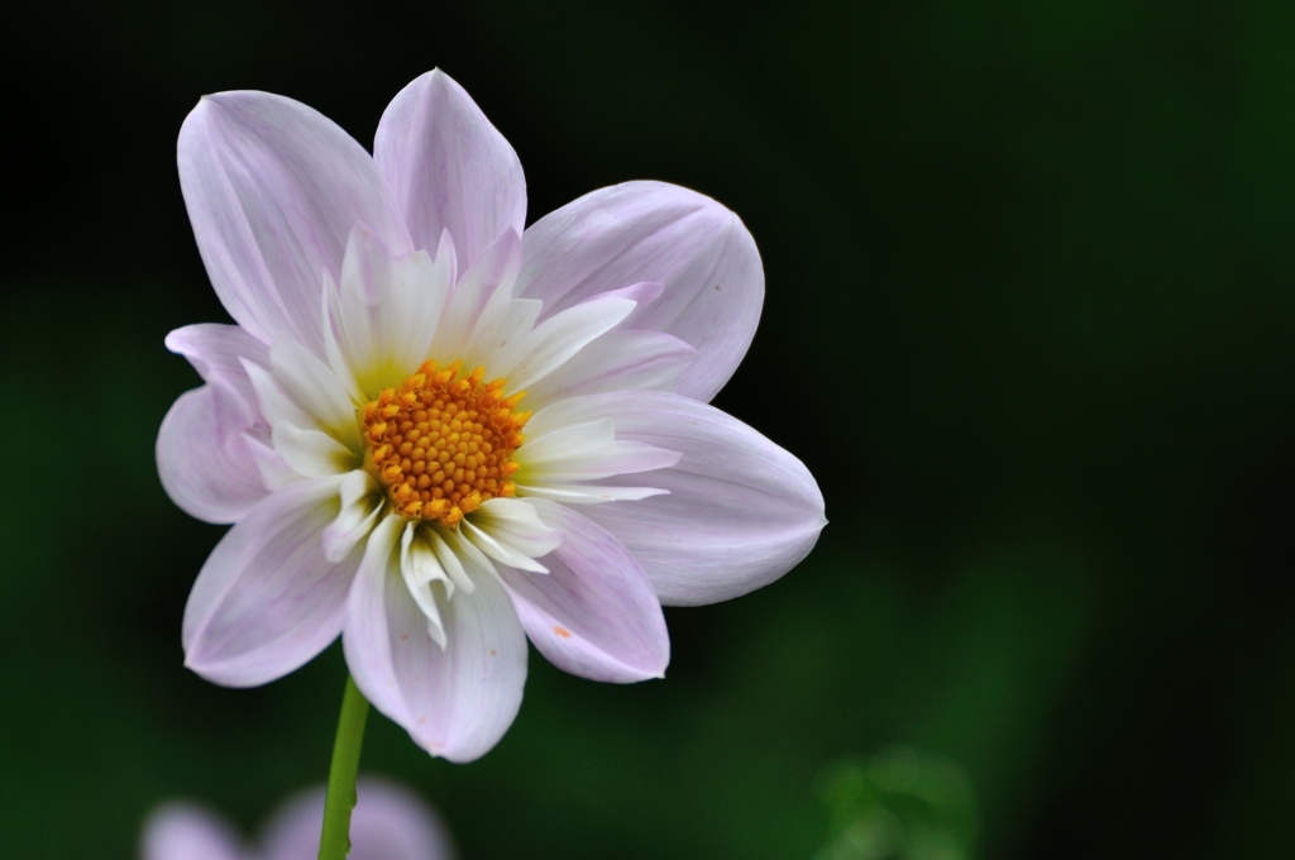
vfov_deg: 3.8
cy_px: 430
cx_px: 648
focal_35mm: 360
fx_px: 12933
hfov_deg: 5.7
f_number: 5.6
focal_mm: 240
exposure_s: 1/125
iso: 200
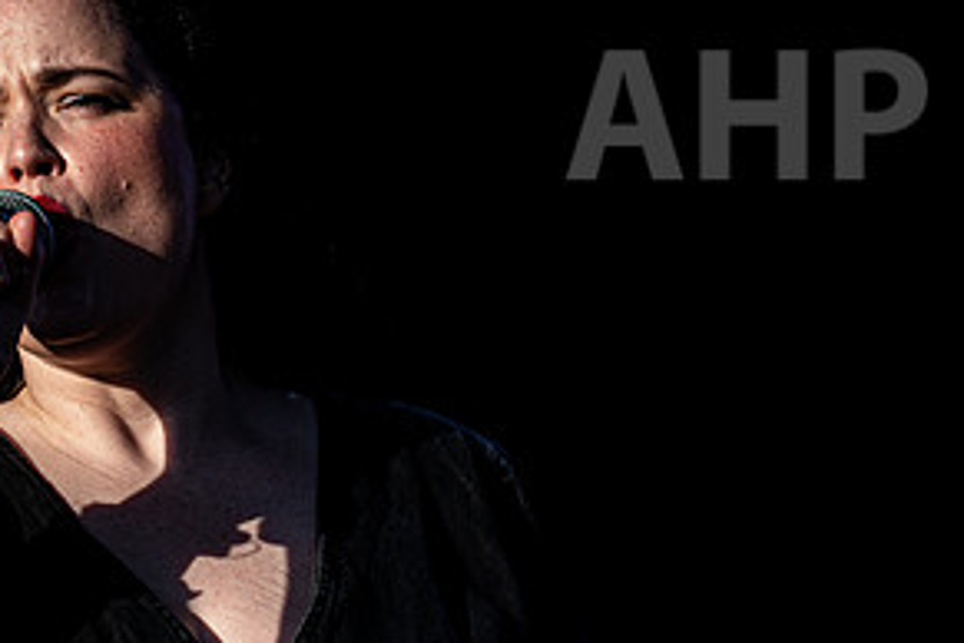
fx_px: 12879
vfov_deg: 2.9
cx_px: 116
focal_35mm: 481
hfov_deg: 4.3
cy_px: 374
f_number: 5.6
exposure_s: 1/400
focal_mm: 200
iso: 200
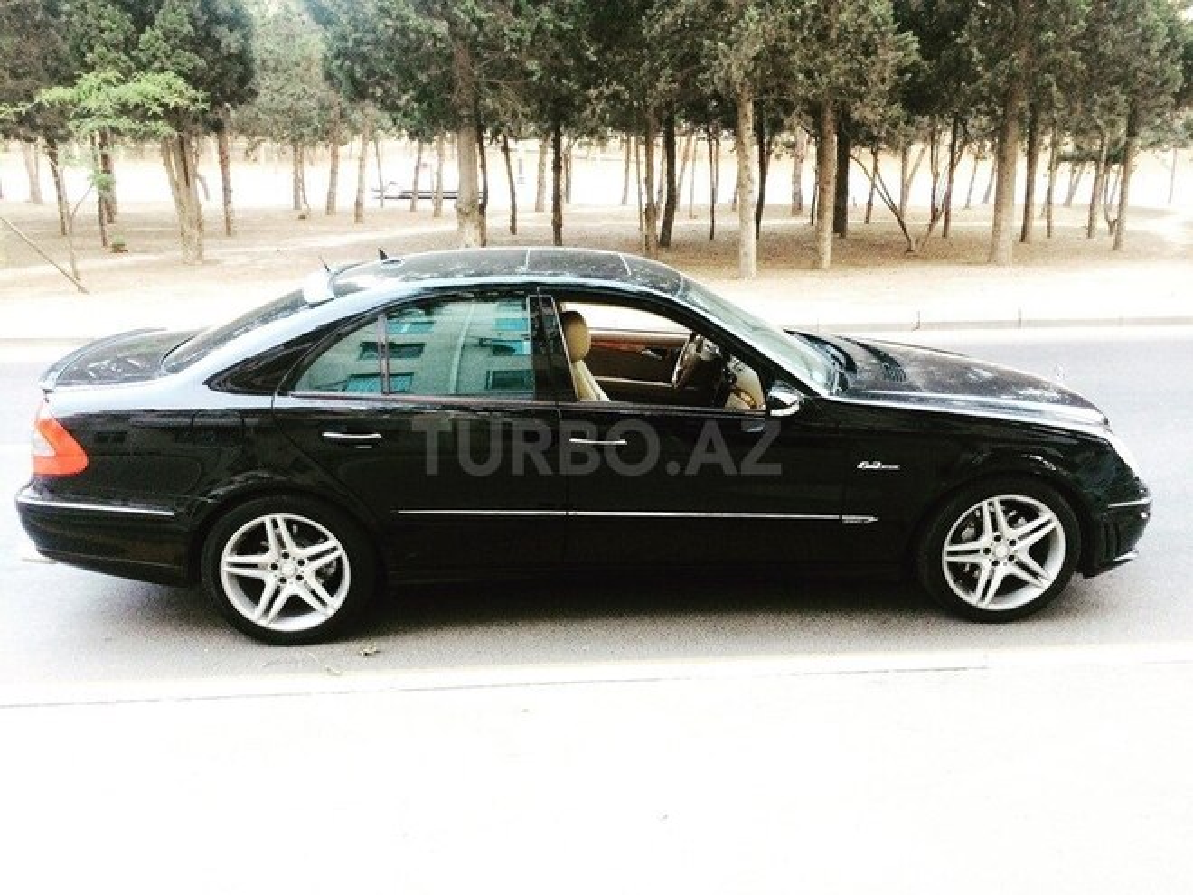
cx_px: 596
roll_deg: +1.4
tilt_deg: -17.7
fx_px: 999
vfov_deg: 48.2
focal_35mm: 29
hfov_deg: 61.7
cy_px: 448
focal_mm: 4.15
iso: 125
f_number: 2.2
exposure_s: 1/33
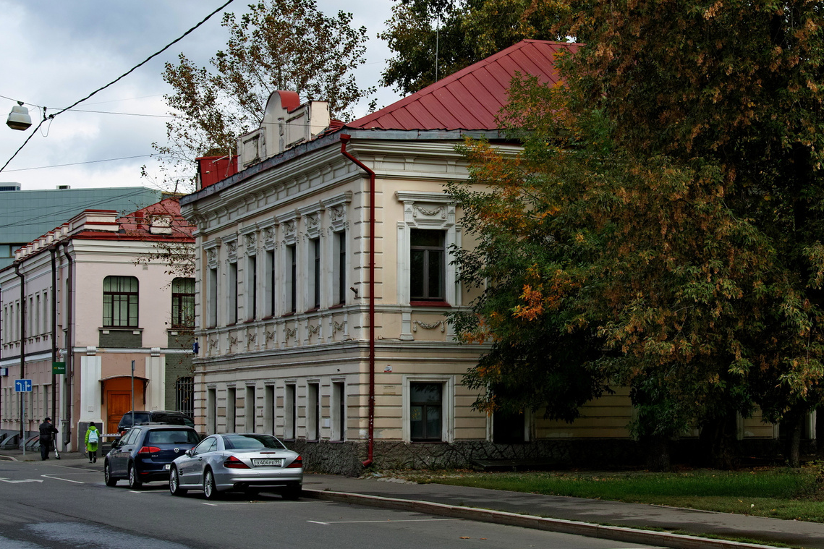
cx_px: 499
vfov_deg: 17.2
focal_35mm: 79
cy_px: 345
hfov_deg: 25.6
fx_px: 1808
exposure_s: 1/160
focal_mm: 38
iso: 100
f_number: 8
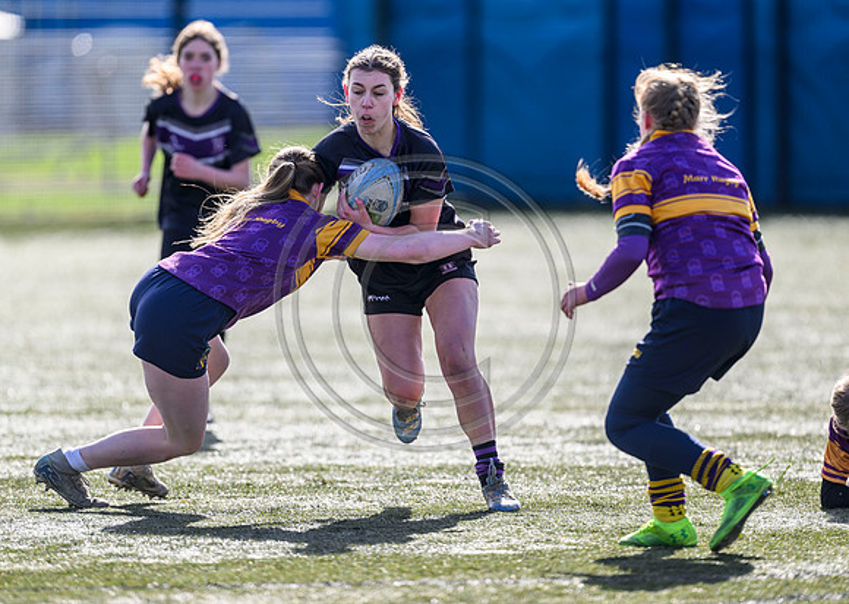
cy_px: 281
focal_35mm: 448
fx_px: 10788
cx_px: 431
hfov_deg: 4.5
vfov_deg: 3.2
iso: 200
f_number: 3.2
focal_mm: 400
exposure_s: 1/1250
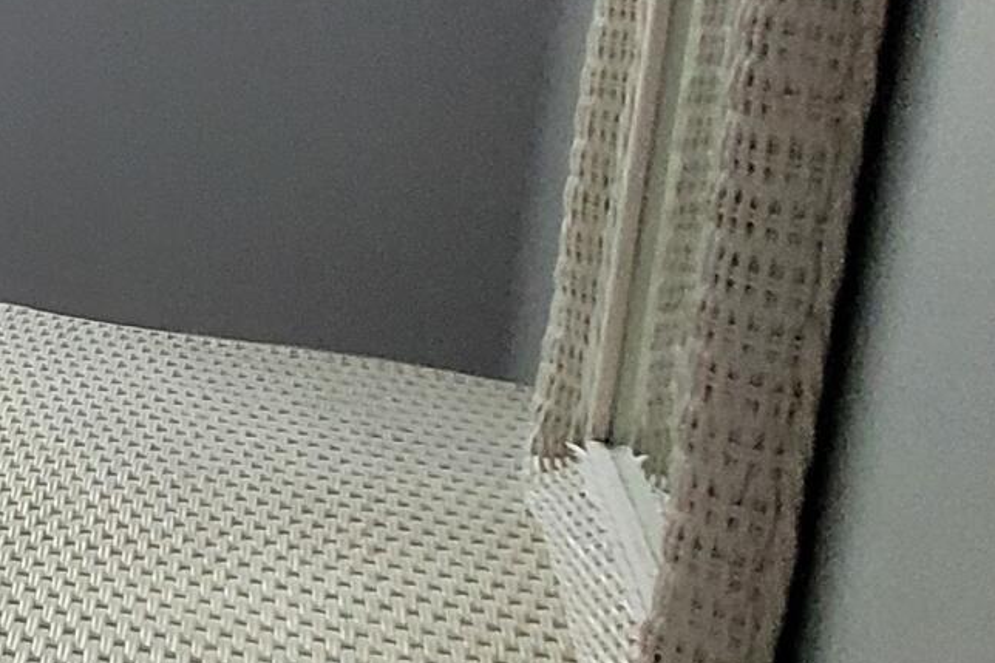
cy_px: 62
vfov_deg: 21.1
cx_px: -1268
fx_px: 1741
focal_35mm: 63
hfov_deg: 16.4
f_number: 2.2
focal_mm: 1.74
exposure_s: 1/60
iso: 200
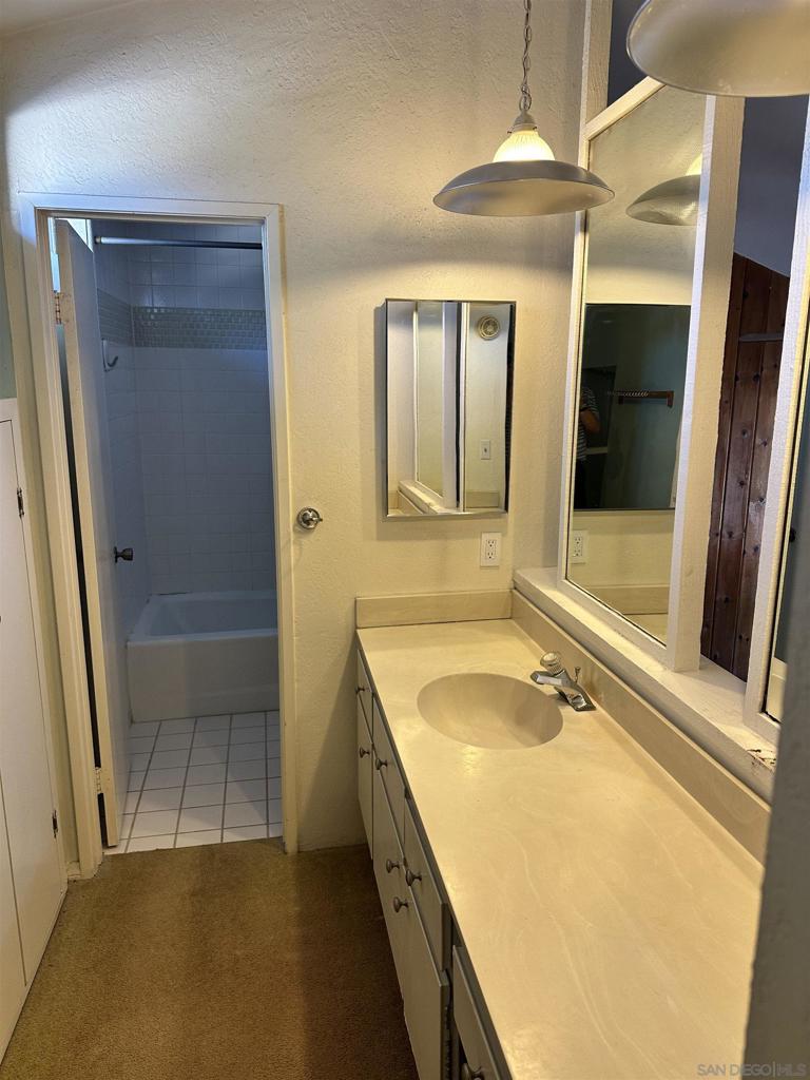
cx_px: 405
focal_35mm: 24
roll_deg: -2.3
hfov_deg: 56.8
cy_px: 540
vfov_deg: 71.6
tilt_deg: -9.5
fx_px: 749
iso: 125
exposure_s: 1/60
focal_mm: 6.86
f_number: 1.78
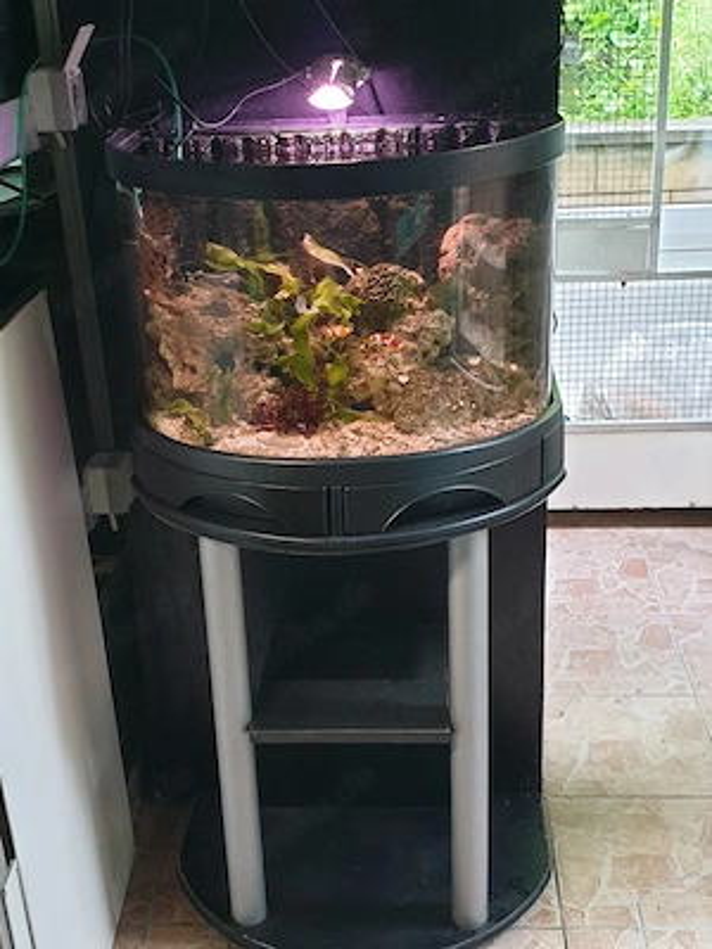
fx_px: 713
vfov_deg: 67.3
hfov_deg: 53.1
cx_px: 356
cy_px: 474
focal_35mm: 26
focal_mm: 4.3
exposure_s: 1/20
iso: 250
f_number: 2.4
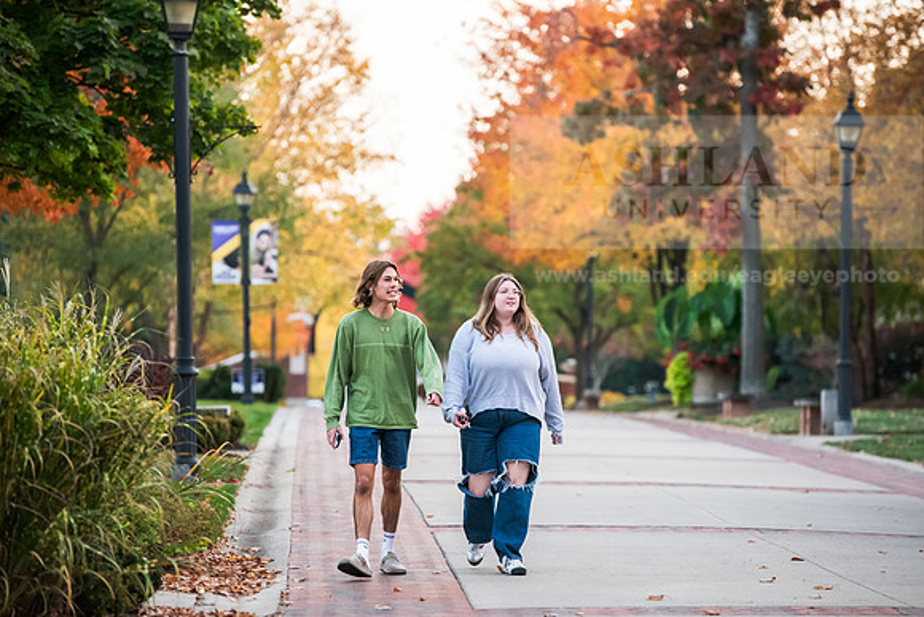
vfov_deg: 7.0
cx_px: 462
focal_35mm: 195
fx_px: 5006
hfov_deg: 10.5
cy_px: 308
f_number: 4
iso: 1600
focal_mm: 195
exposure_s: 1/250
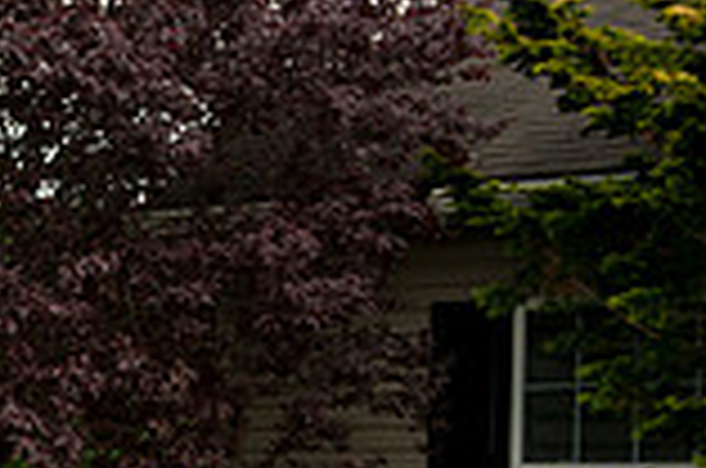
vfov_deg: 10.0
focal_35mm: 133
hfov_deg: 14.6
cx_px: -301
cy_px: 675
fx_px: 2603
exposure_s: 1/640
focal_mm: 36
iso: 500
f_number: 4.5
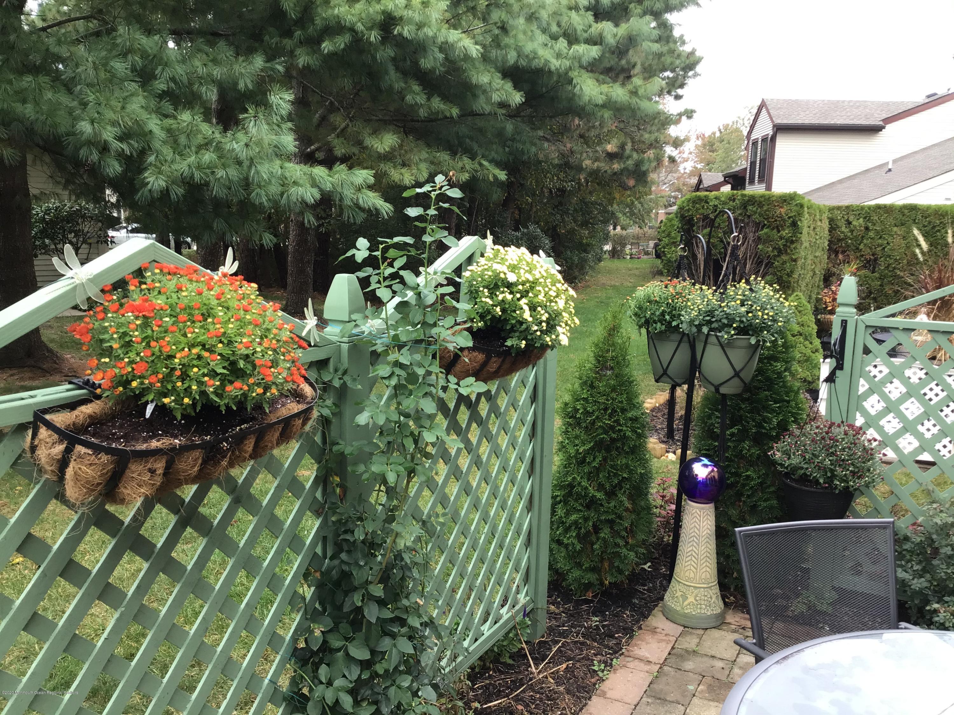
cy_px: 358
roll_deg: -1.0
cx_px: 477
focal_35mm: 31
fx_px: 854
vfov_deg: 45.4
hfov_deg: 58.4
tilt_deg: -10.2
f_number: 2.4
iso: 40
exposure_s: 1/120
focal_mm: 3.3
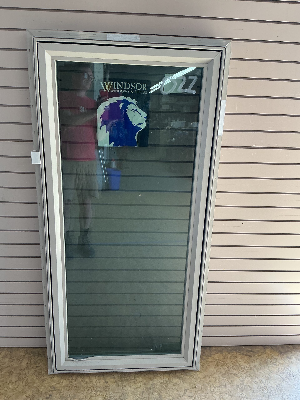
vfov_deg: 61.7
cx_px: 150
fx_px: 335
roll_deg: -2.1
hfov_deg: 48.2
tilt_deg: -19.5
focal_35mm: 29
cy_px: 200
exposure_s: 1/120
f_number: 1.8
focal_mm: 3
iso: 64
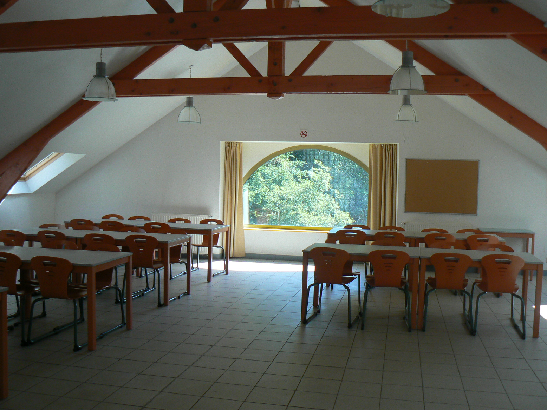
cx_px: 269
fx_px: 585
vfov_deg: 38.7
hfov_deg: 50.1
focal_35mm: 37
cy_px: 204
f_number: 2.8
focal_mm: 6
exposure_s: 1/200
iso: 100
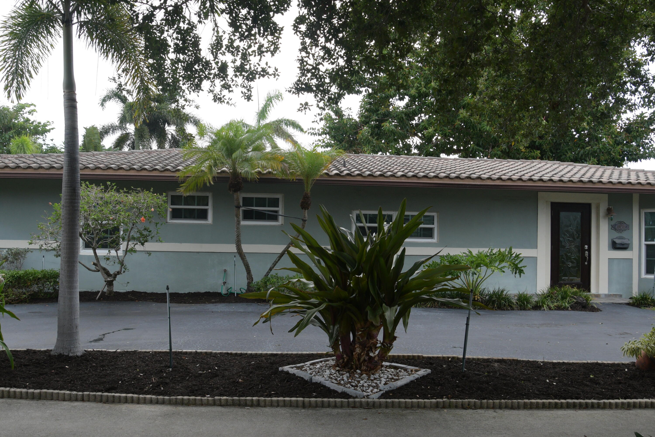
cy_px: 218
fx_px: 655
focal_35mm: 36
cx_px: 328
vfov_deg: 36.9
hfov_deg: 53.1
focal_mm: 18
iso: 500
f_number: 8
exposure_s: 1/320
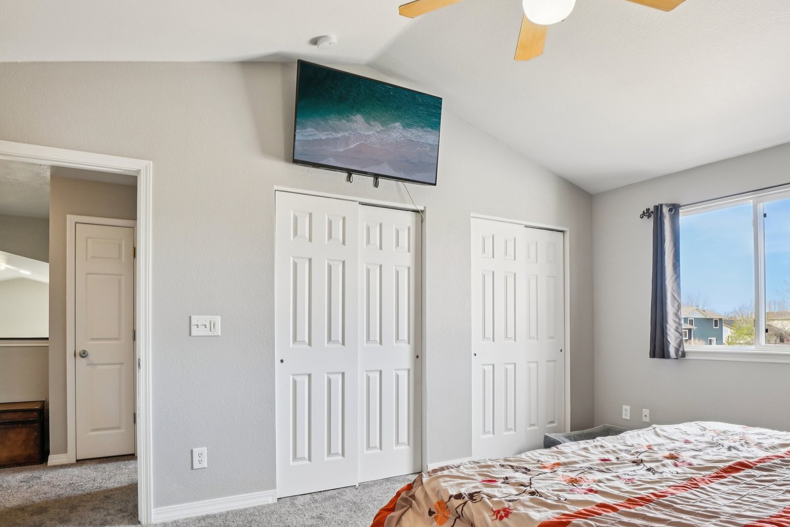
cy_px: 330
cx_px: 418
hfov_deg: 78.5
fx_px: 483
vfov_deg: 56.5
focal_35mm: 22
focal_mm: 10
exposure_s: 1/20
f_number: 8
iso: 400
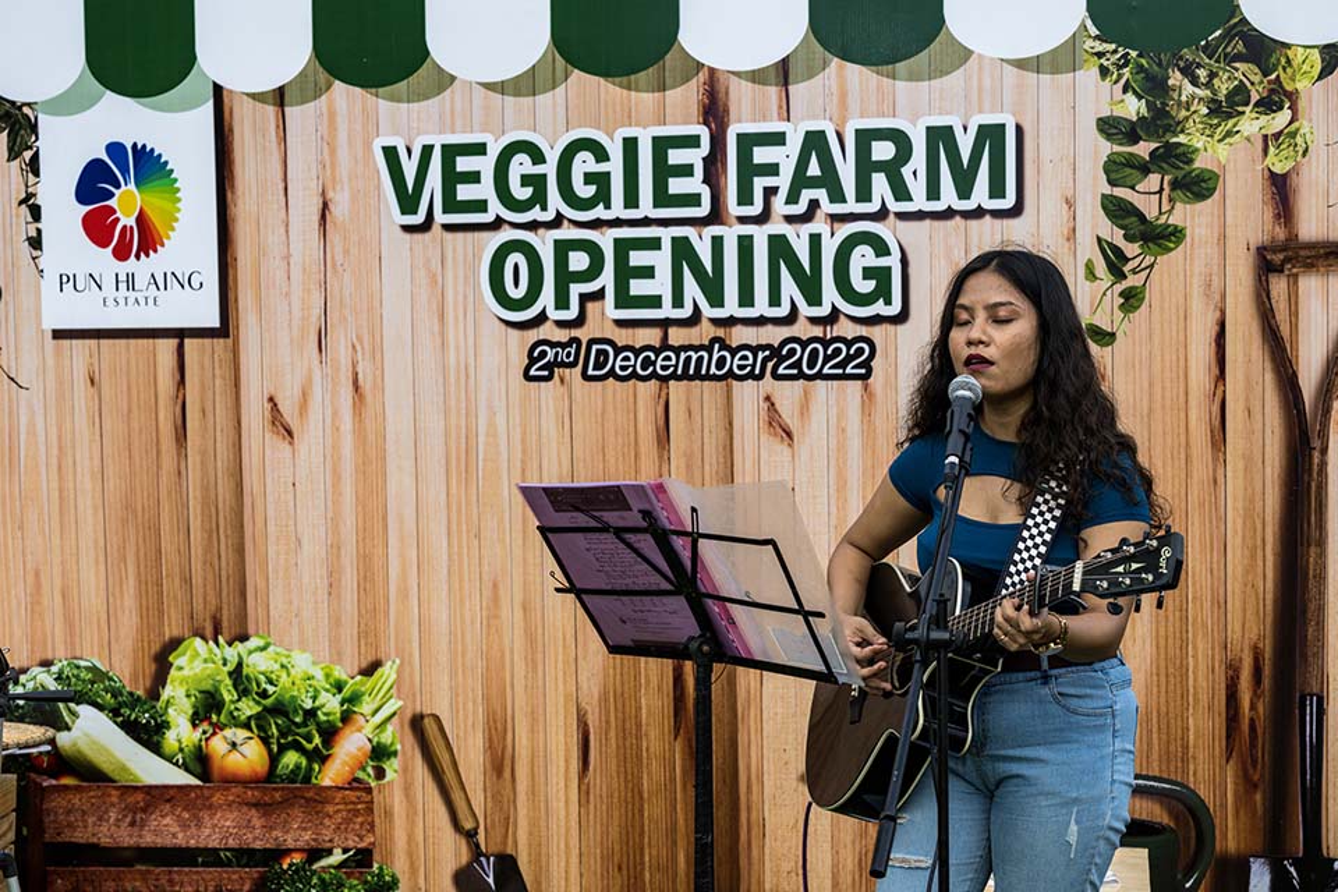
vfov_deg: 19.5
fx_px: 2601
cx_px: 669
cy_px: 446
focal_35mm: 70
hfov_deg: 28.8
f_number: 7.1
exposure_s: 1/320
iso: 640
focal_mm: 70
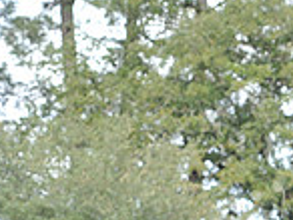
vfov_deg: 4.8
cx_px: 343
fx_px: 2586
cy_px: 358
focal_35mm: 305
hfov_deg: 6.4
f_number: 9
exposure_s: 1/80
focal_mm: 80
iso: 250
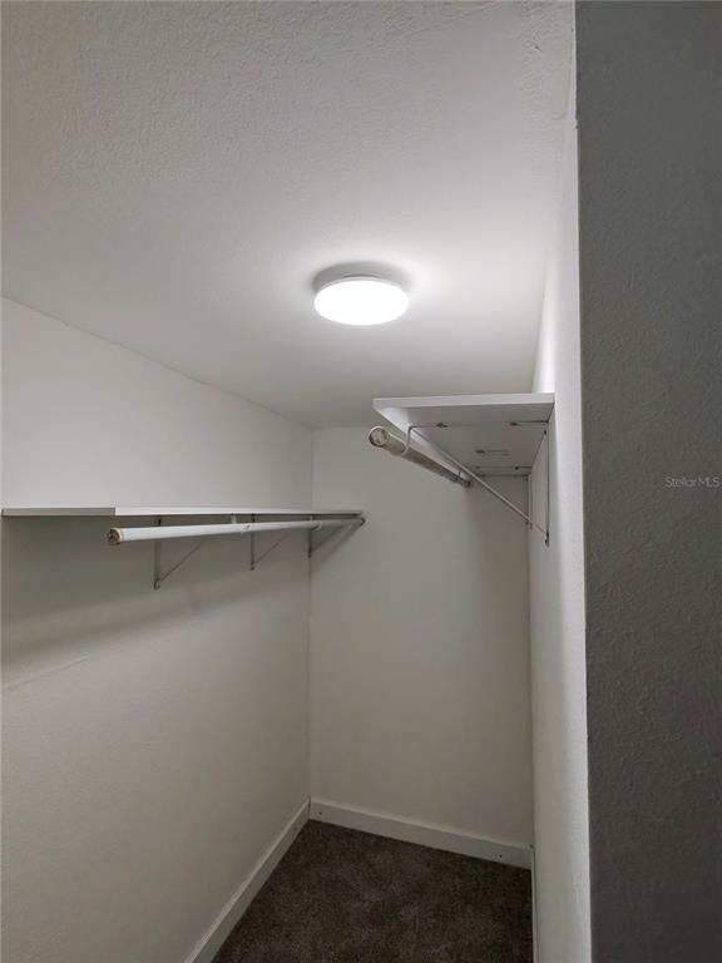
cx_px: 361
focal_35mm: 13
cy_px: 482
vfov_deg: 106.2
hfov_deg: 89.9
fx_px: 362
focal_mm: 2.24
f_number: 2.2
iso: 154
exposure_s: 1/59.9
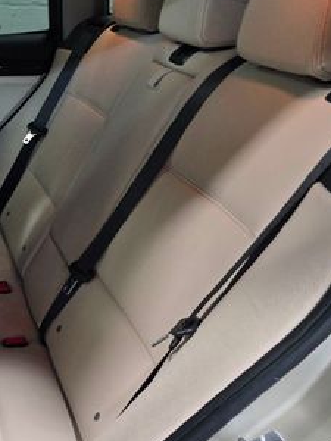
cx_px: -50
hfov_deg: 26.8
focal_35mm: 49
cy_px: 282
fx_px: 625
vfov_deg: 38.6
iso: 250
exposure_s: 1/120
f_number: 1.7
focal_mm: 6.3
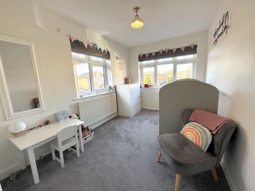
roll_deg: +3.5
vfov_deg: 85.7
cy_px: 96
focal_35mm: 14
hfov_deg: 102.1
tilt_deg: -8.5
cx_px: 128
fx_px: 103
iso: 64
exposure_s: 1/143
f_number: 2.2
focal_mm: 2.22
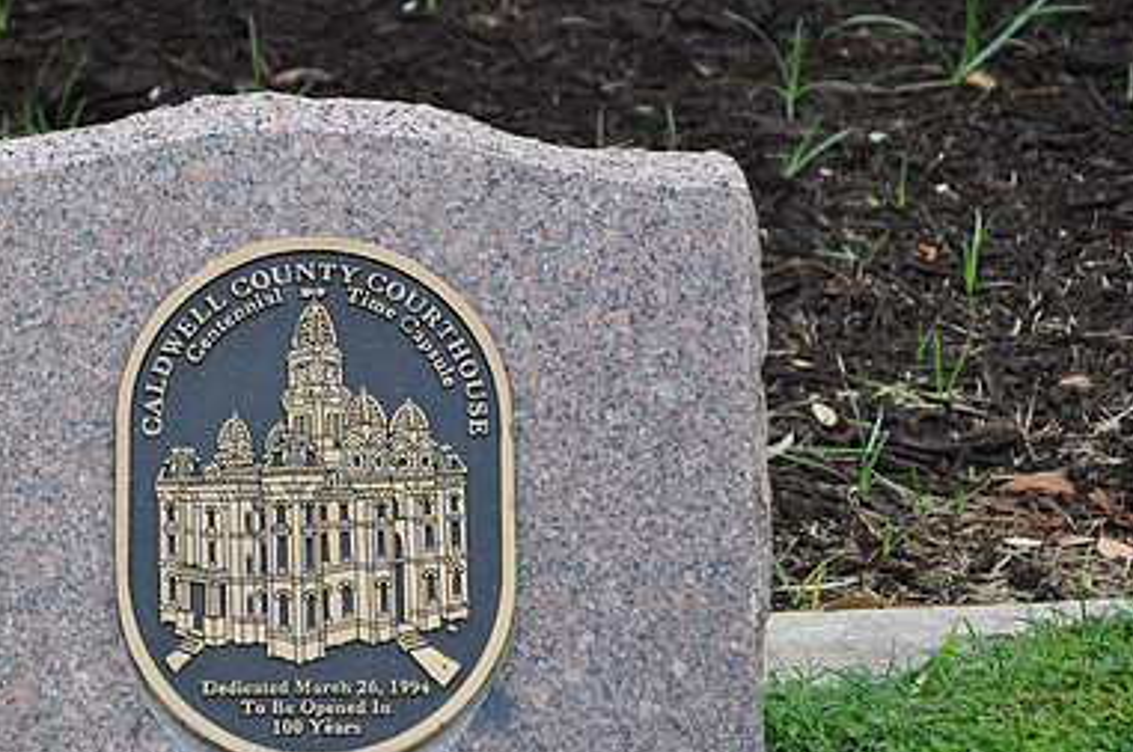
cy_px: 516
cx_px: 354
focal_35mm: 160
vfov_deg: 8.5
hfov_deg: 12.8
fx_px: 5029
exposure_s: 1/125
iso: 250
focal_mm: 70
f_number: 5.6
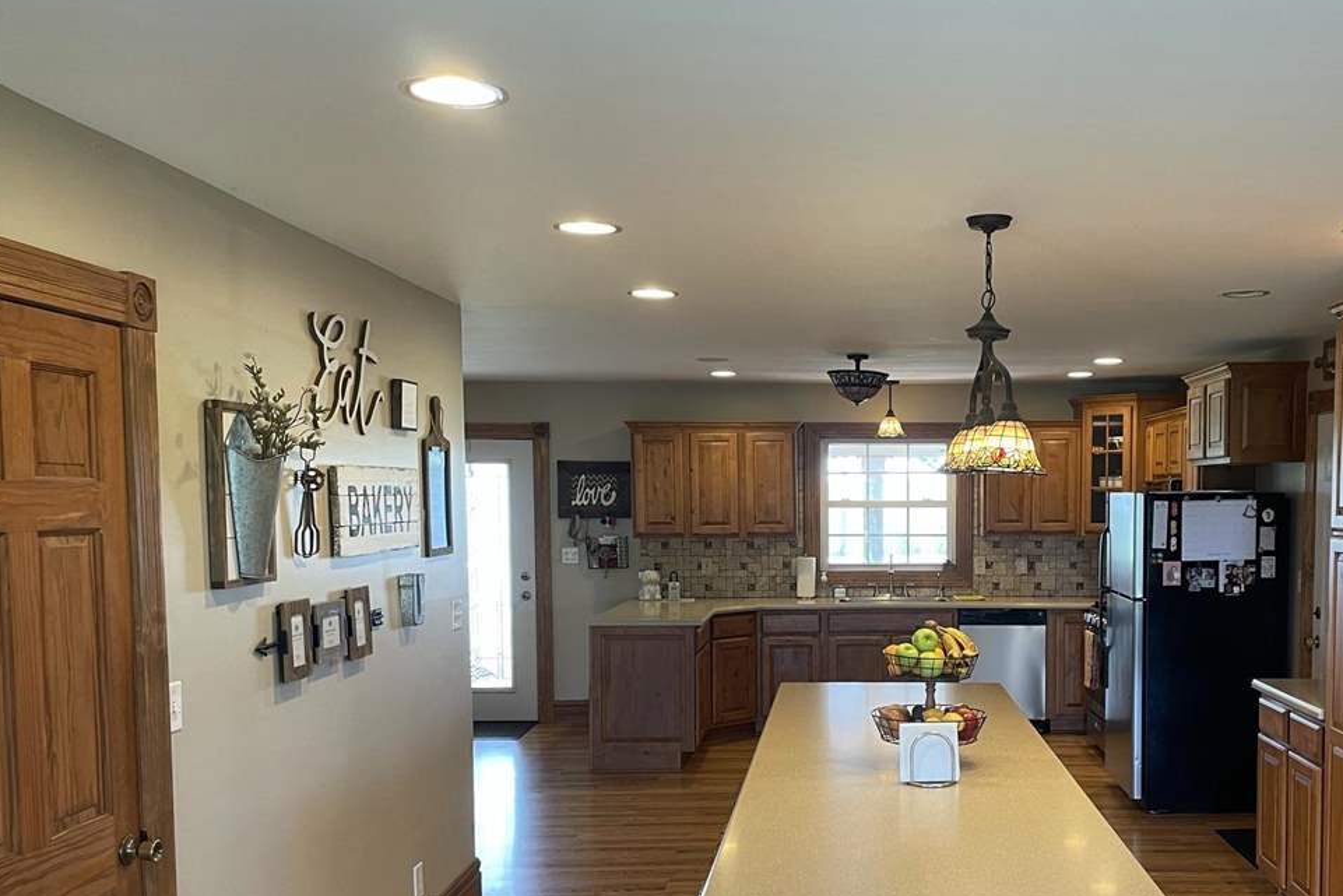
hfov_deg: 52.2
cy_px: 612
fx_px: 1343
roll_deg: -0.3
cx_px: 885
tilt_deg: -4.4
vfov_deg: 36.4
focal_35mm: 36
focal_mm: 4.2
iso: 100
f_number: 1.6
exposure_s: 1/60
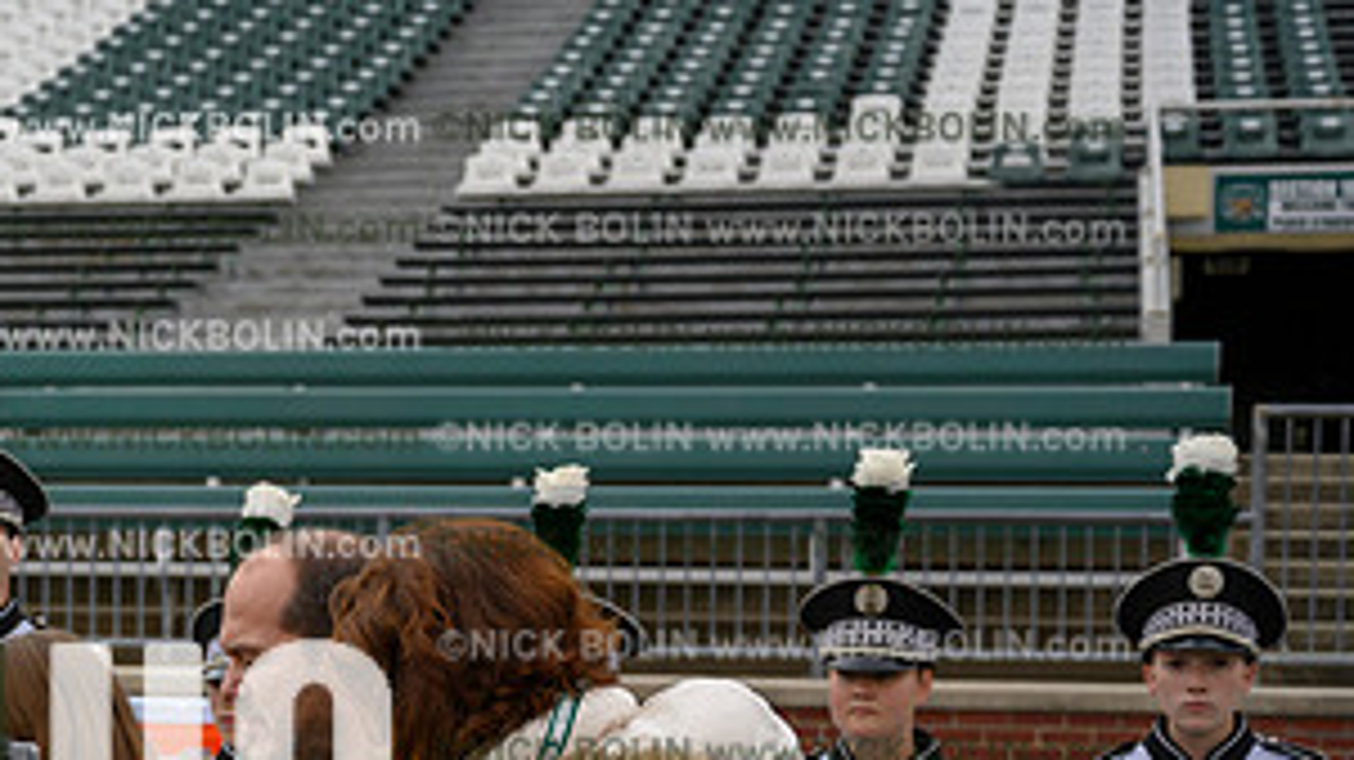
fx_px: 3553
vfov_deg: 12.0
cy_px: 857
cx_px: 72
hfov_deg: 21.0
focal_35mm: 99
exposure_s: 1/500
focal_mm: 49
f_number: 4
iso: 125
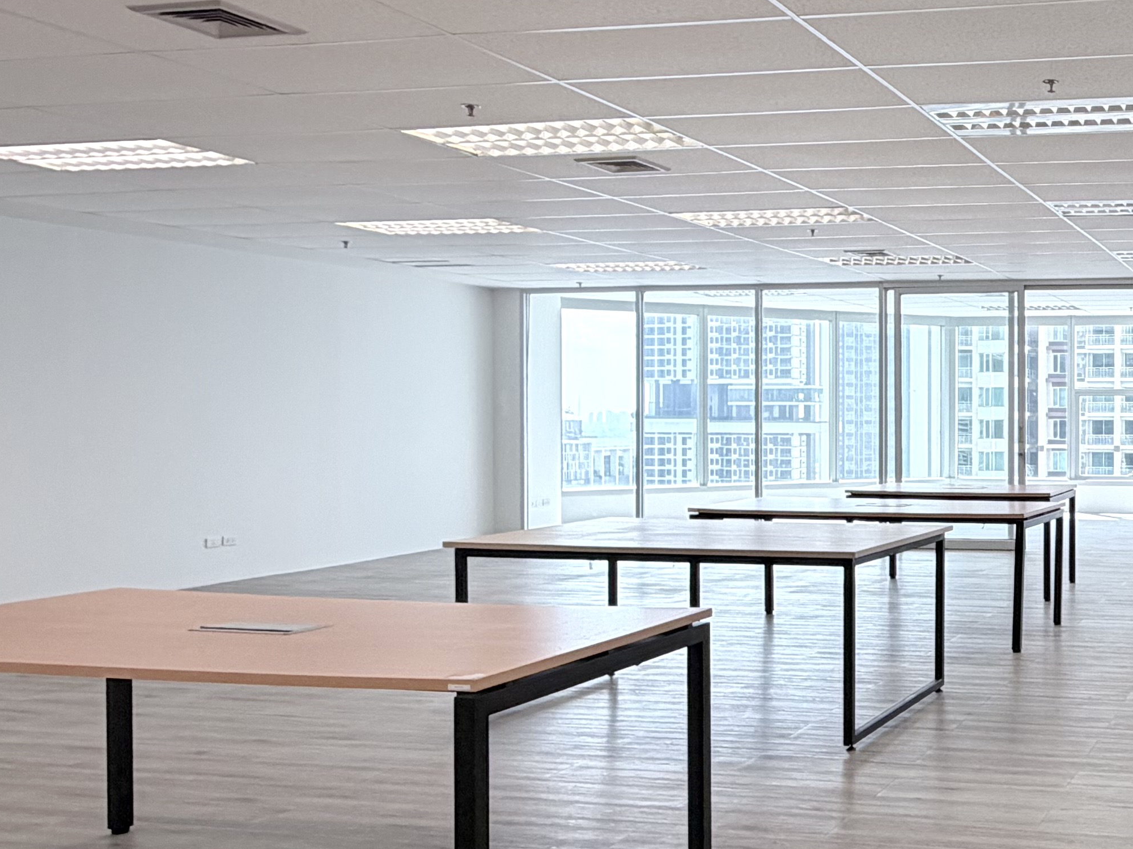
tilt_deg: -0.8
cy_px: 430
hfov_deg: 41.7
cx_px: 1086
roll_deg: +0.8
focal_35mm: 40
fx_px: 1309
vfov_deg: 36.0
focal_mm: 2.22
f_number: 2.2
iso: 80
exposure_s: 1/100
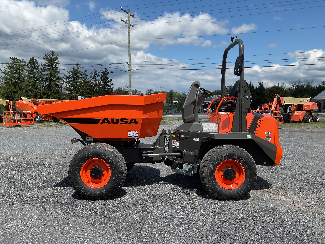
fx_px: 272
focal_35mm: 29
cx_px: 162
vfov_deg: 48.2
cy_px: 122
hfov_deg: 61.7
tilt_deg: -1.0
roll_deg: +1.1
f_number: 1.8
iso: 16
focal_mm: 3
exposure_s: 1/2538
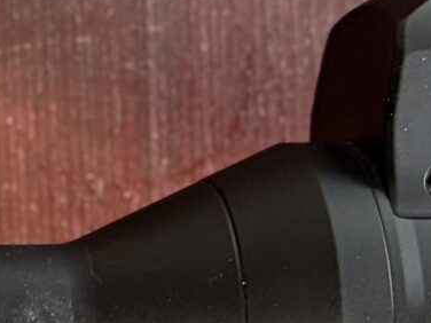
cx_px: -471
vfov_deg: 8.4
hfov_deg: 10.2
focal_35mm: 177
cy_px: 278
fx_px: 2204
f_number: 1.6
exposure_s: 1/60
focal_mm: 5.96
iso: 250
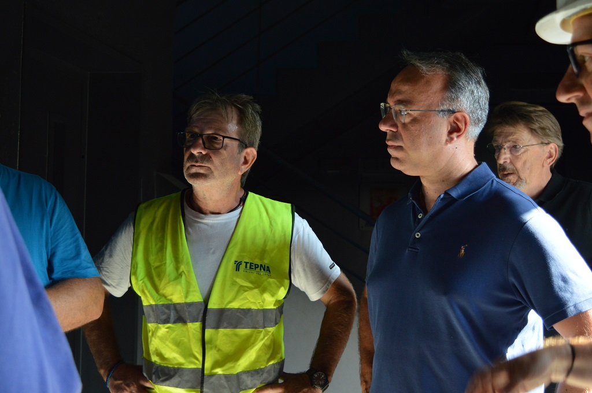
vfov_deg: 28.0
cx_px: 296
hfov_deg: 41.2
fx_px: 788
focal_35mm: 48
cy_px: 196
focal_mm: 32
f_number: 4.5
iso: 800
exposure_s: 1/160
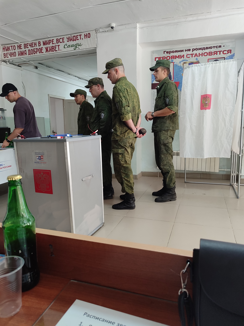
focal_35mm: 25
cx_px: 122
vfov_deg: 69.4
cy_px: 163
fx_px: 235
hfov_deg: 54.9
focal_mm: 5.95
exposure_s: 1/40
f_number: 1.89
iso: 573
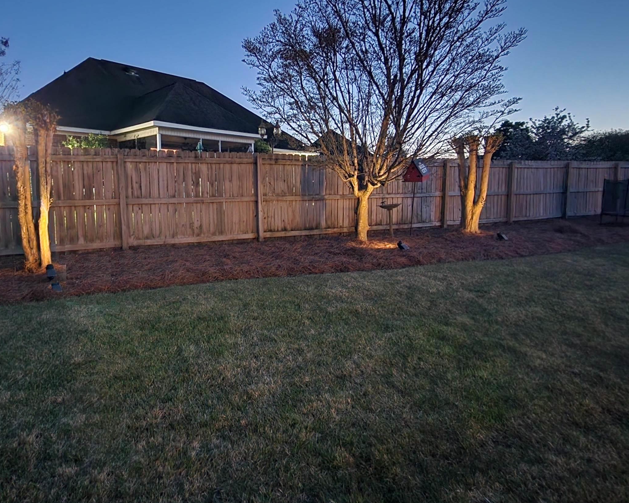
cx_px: 273
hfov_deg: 82.8
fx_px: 354
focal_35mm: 19
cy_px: 232
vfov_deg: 70.7
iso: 1000
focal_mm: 2.2
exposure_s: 1/4
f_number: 2.2
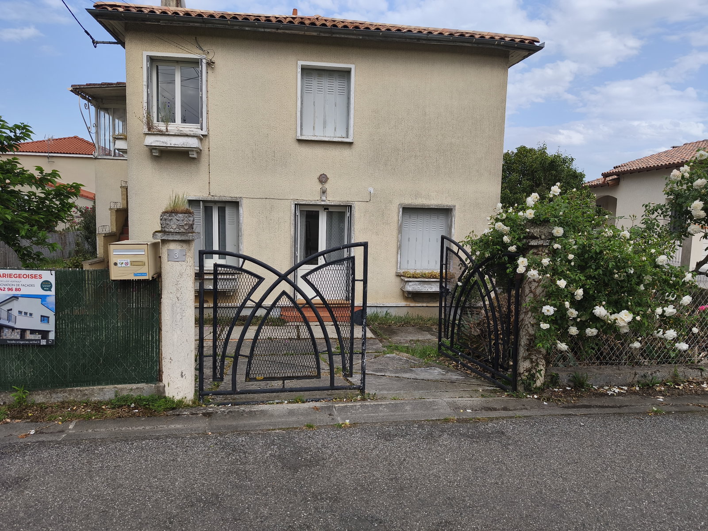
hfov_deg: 73.9
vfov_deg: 58.9
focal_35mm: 23
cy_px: 266
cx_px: 354
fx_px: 470
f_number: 1.65
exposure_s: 1/739
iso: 50
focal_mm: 6.18
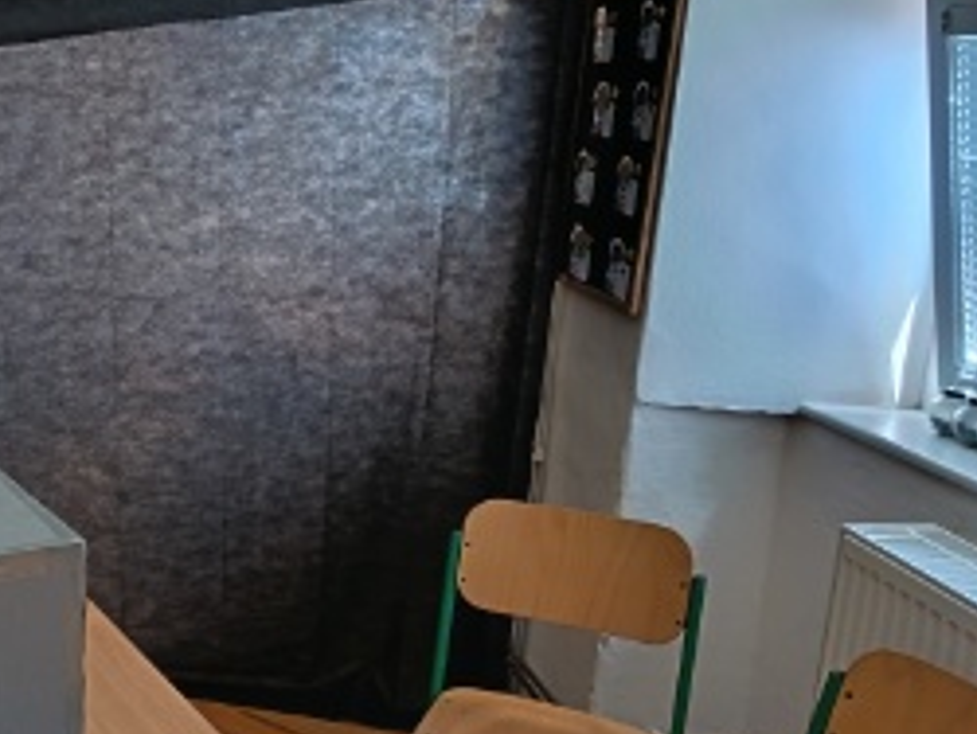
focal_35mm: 46
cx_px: 94
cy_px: 394
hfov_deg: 38.3
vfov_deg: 31.6
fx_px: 1300
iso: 964
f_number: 1.75
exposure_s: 1/33.3
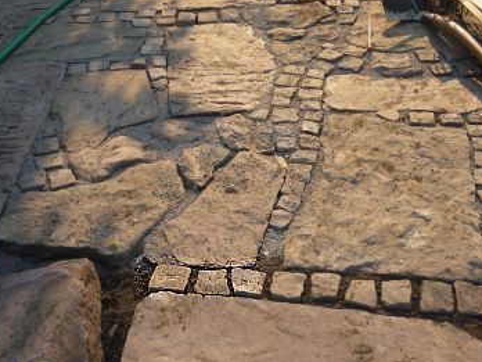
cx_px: 273
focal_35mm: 50
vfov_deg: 28.5
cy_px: 71
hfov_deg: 38.1
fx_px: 696
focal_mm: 5.2
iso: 80
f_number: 3.3
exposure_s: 1/320
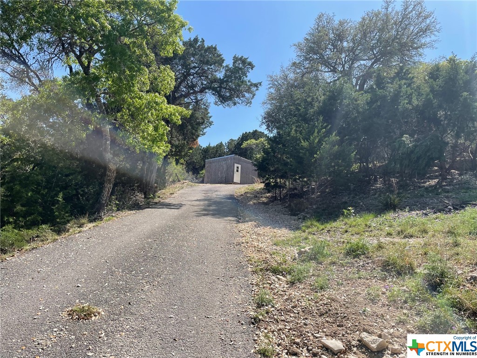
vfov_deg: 53.1
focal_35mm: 26
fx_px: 358
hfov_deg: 67.3
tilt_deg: +8.5
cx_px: 238
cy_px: 179
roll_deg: -1.3
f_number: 1.6
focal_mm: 4.2
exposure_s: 1/2451
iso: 32
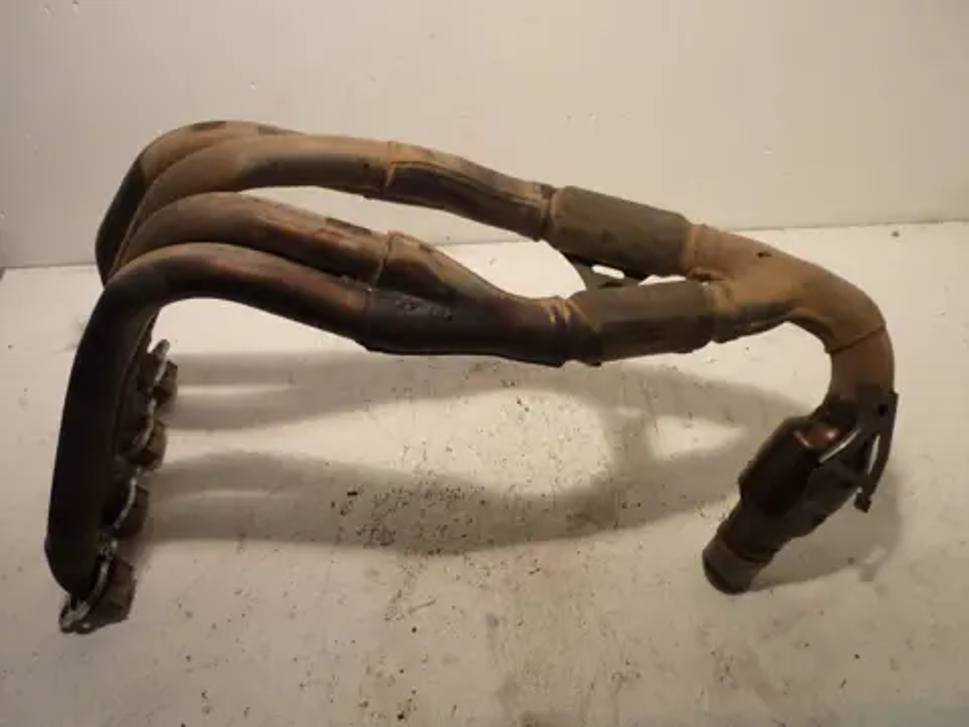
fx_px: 924
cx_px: 484
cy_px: 364
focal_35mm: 33
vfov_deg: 42.9
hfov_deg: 55.4
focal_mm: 5.5
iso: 80
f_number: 2.8
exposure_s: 1/30
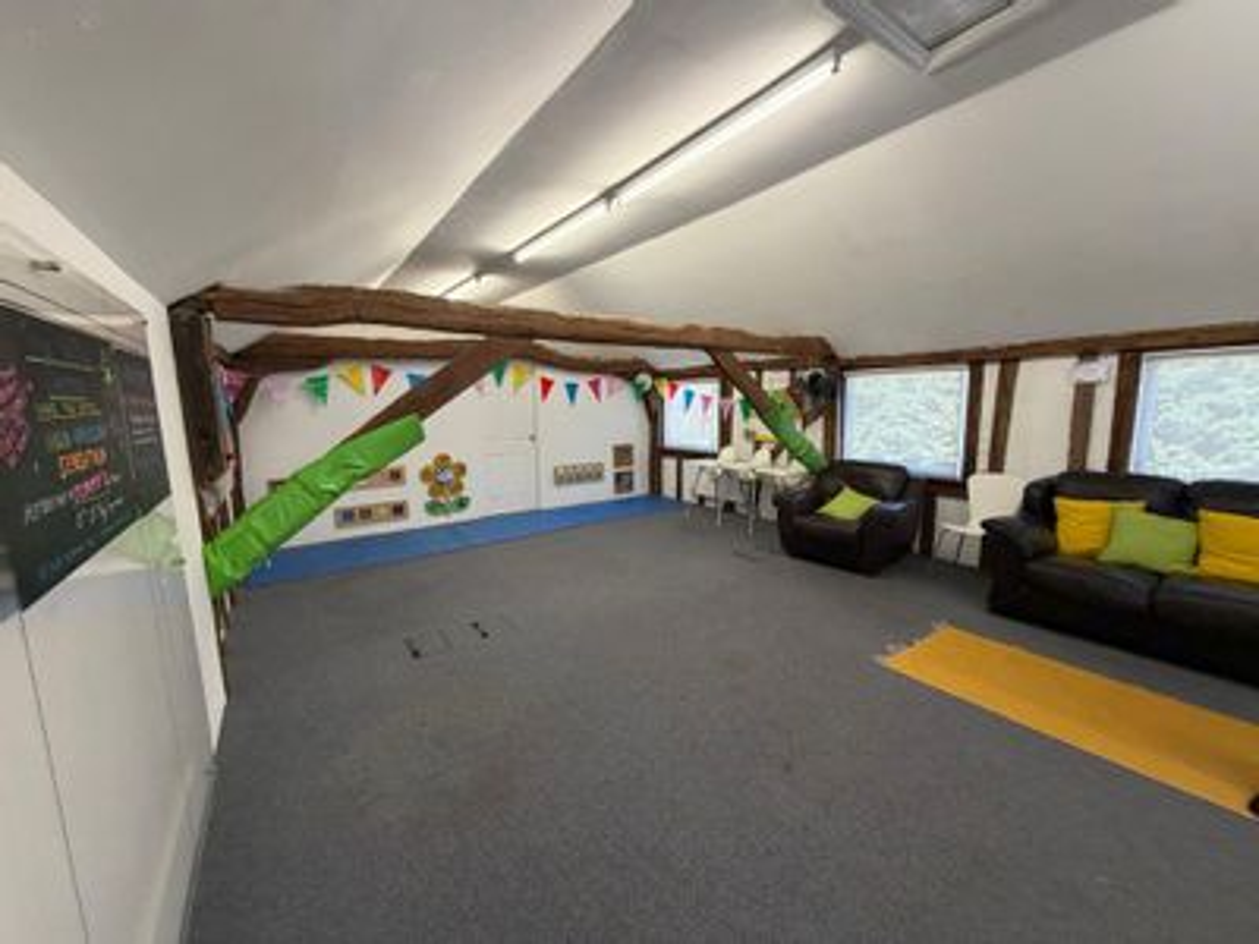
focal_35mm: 14
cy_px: 472
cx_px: 630
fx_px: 509
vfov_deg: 85.7
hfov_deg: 102.1
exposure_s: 1/100
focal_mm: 2.22
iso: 250
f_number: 2.2
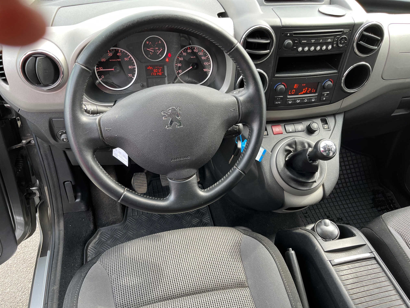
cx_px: 205
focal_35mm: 26
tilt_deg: -40.5
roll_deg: -4.0
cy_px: 154
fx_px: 308
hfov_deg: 67.3
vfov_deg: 53.1
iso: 50
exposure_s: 1/122
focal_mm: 5.1
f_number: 1.6
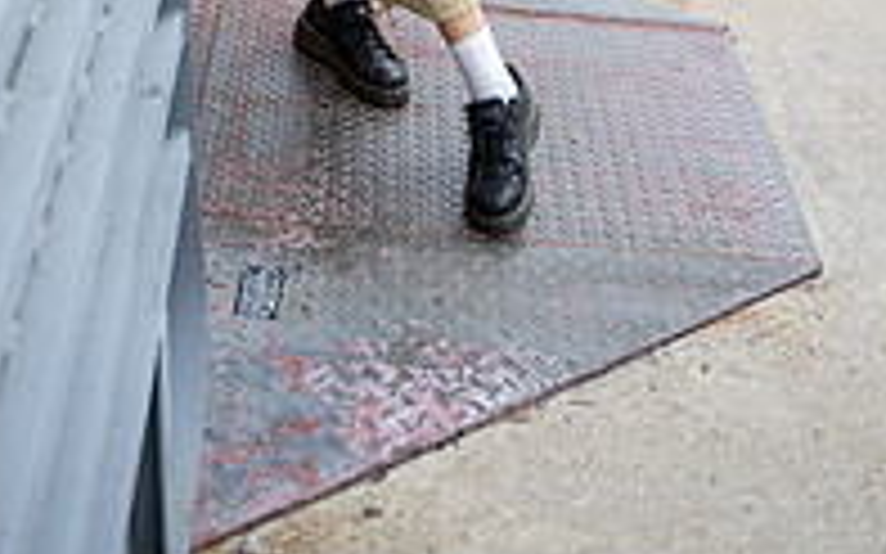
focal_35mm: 71
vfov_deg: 16.0
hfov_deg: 29.0
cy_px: -396
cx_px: 418
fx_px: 1714
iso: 400
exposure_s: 1/1250
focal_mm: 30.5
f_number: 2.8
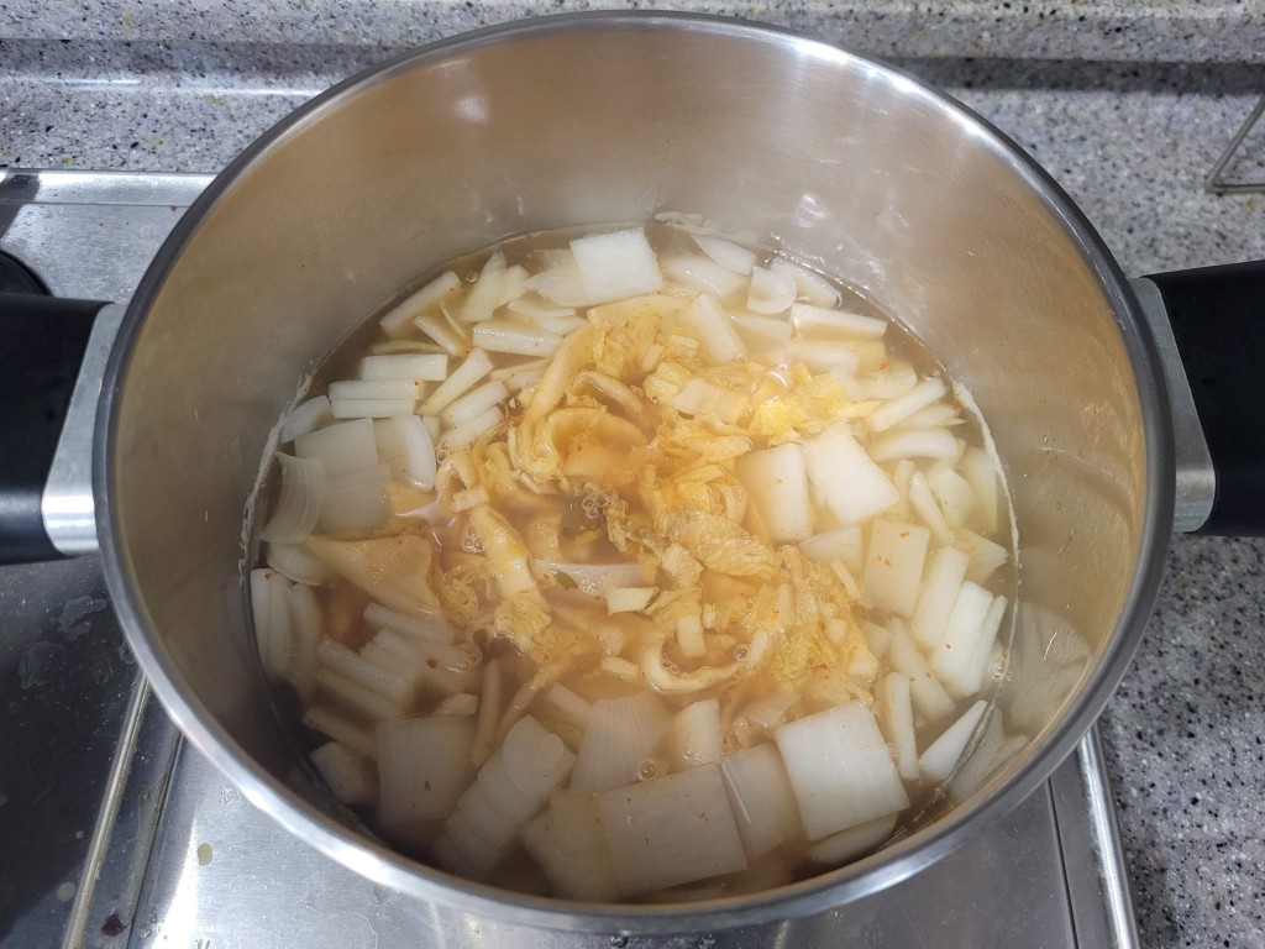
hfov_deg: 67.3
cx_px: 632
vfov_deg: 53.1
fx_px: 950
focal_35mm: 26
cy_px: 474
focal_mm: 5.4
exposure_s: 1/40
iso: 320
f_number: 1.8
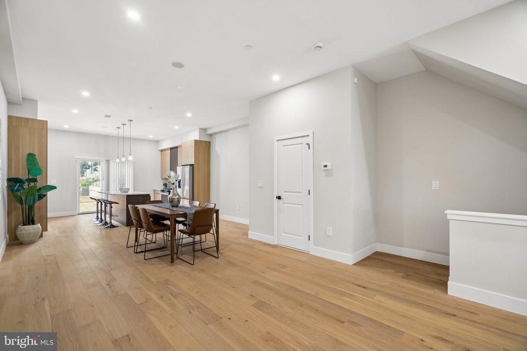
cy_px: 176
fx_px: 234
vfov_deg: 73.8
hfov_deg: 96.7
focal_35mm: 16
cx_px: 264
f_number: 4
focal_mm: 16
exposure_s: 1/4
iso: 200
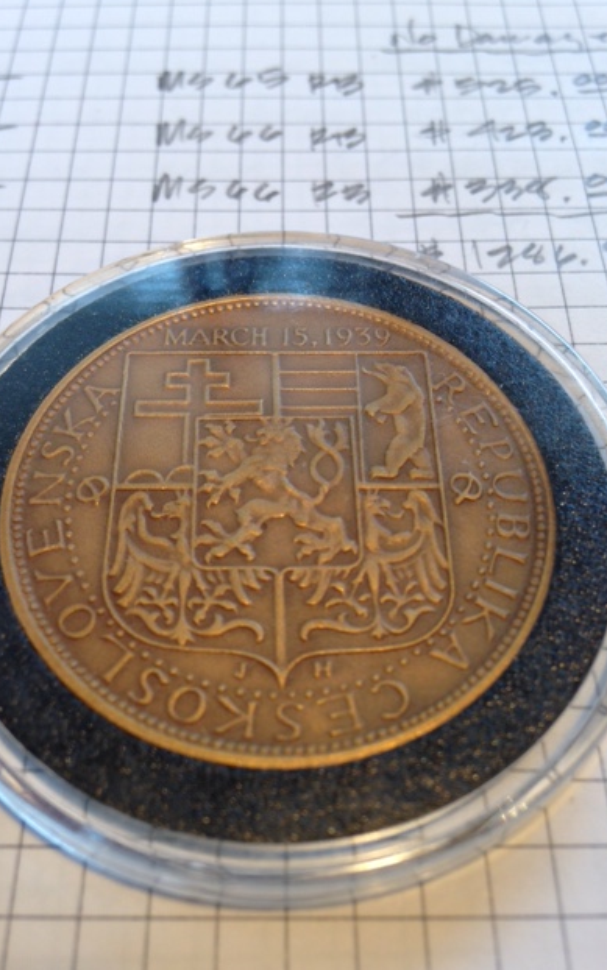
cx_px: 281
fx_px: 952
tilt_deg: -58.0
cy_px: 480
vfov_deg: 54.0
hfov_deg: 35.3
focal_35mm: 36
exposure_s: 1/20
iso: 50
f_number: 2.4
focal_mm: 4.12
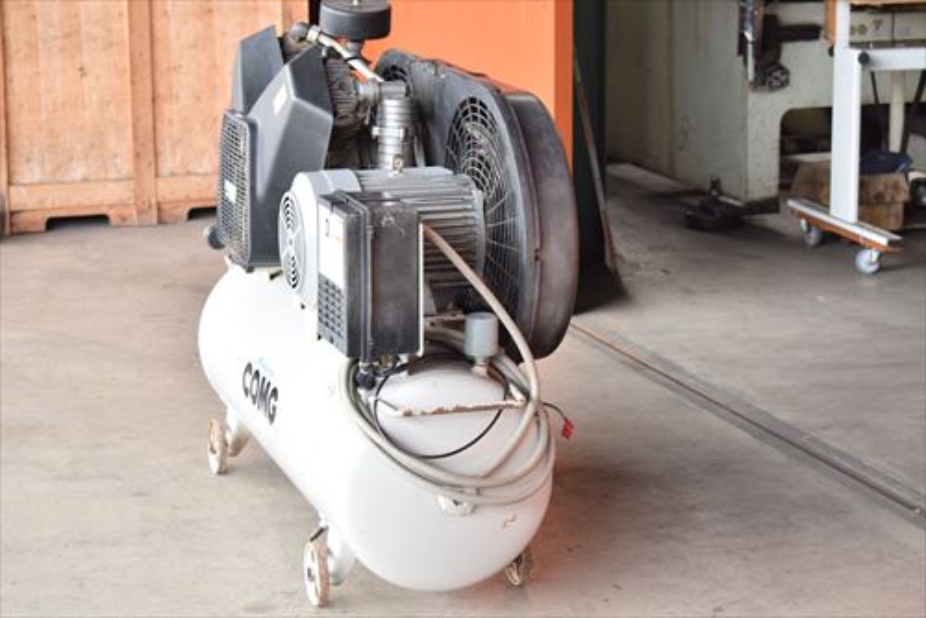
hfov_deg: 24.6
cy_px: 309
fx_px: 2123
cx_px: 463
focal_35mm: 82
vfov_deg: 16.6
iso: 1250
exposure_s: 1/60
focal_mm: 55
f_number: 6.3
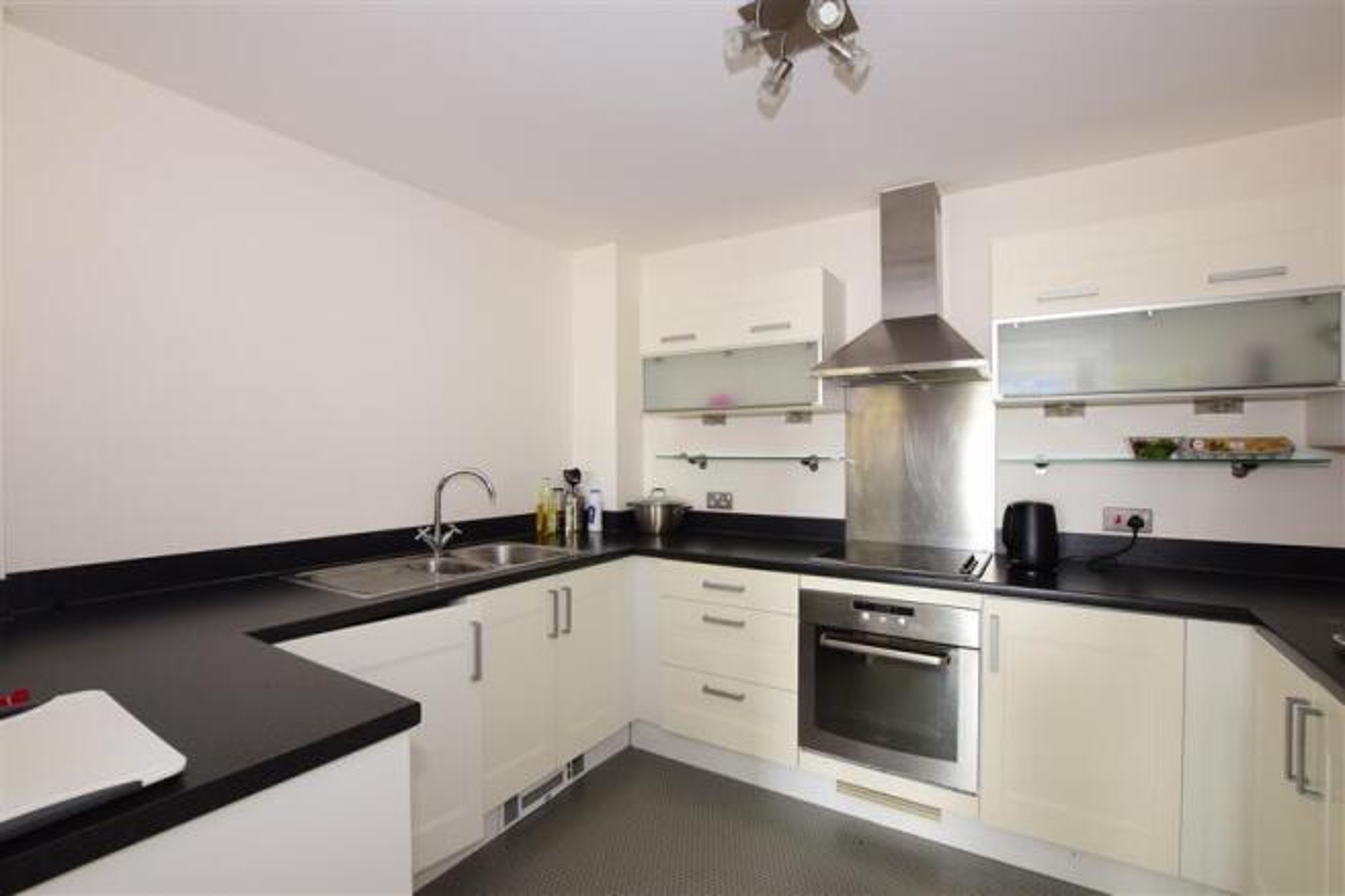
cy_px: 448
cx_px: 672
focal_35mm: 15
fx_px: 560
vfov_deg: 77.3
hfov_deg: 100.4
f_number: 14
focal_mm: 10
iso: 320
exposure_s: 1/2
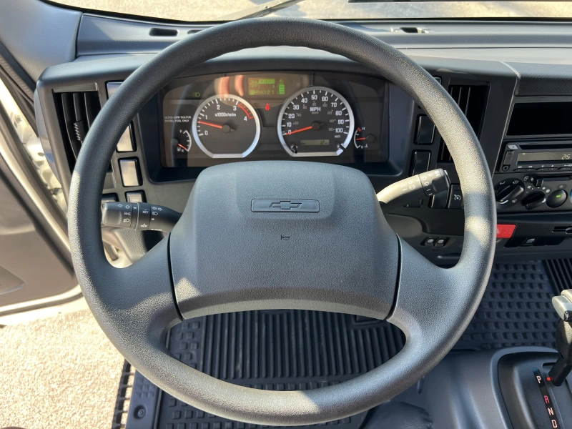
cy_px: 214
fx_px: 430
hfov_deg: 67.3
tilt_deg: -53.7
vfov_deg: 53.1
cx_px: 286
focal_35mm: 26
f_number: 1.5
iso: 50
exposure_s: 1/121
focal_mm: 5.7
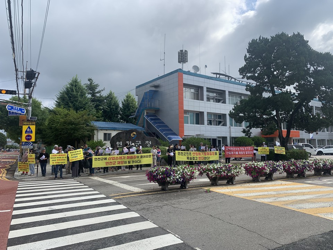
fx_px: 250
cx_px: 166
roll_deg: +0.2
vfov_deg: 53.1
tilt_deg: +8.4
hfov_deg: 67.3
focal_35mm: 26
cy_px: 125
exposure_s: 1/2481
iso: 25
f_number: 1.8
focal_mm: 4.25
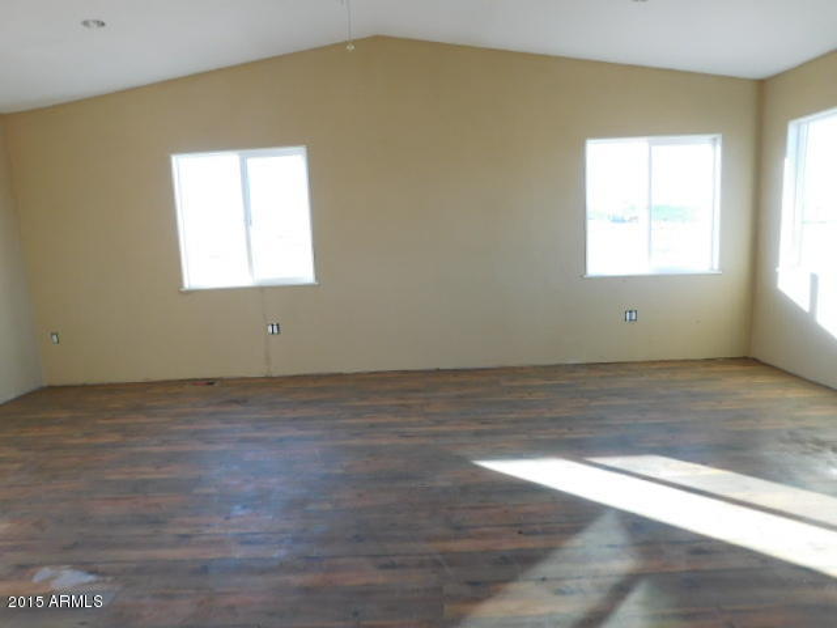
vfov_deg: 58.9
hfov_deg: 73.9
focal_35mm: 23
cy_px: 314
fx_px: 556
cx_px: 418
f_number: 3
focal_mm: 4
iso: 125
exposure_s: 1/100
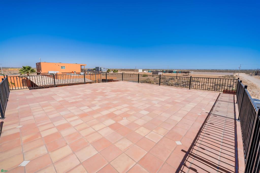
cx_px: 130
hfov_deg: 104.3
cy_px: 86
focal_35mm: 14
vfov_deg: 81.2
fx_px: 101
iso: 50
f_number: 4
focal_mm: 14
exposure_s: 1/1000
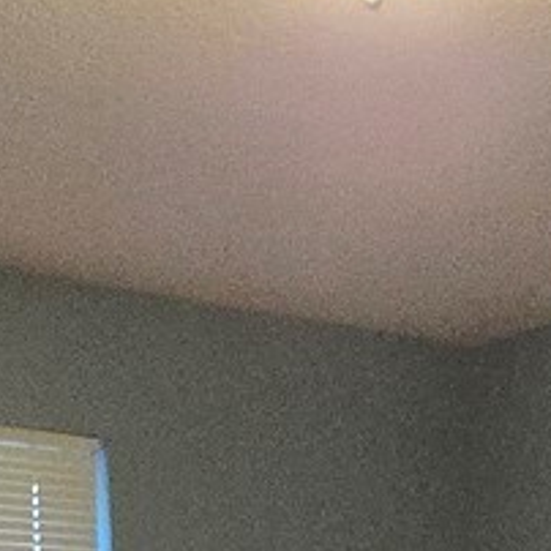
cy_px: 1301
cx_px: 374
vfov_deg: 13.9
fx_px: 1639
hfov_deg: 19.0
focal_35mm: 91
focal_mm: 2.2
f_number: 2.2
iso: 1250
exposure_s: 1/60
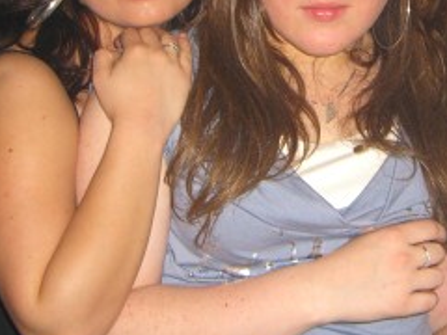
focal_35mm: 95
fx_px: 1227
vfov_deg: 15.3
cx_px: 333
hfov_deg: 20.5
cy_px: 0
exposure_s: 1/60
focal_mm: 7.9
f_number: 2.8
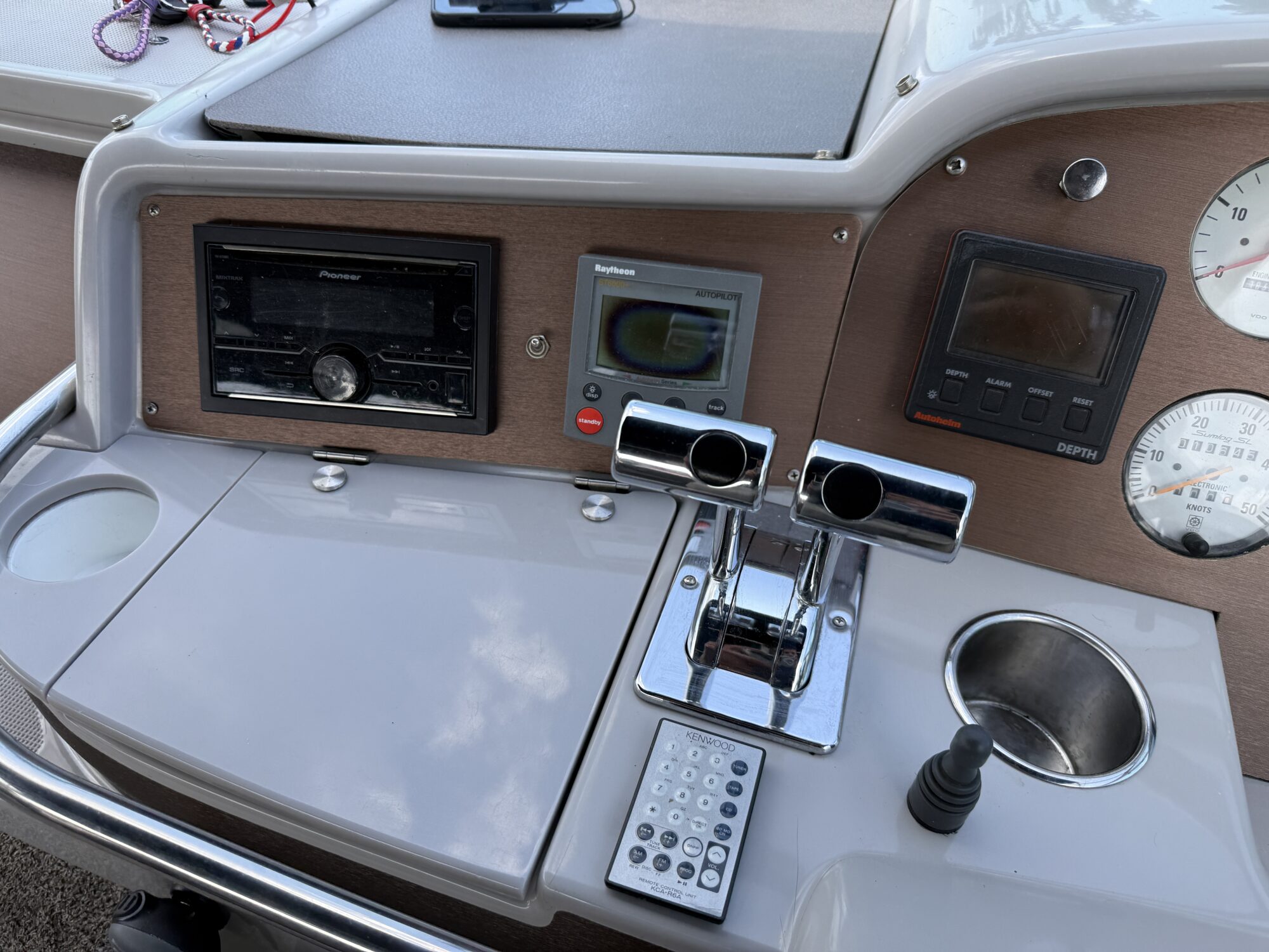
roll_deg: +0.8
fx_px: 880
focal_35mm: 24
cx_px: 634
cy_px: 476
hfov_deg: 71.6
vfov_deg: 56.8
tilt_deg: -41.9
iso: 80
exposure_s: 1/878
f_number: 1.78
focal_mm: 6.76
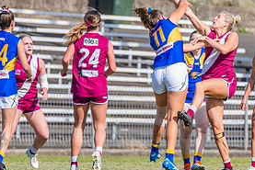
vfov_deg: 1.0
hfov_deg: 1.4
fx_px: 10184
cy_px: 54
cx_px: 201
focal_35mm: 1437
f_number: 8
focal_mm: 600
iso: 800
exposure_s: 1/1600
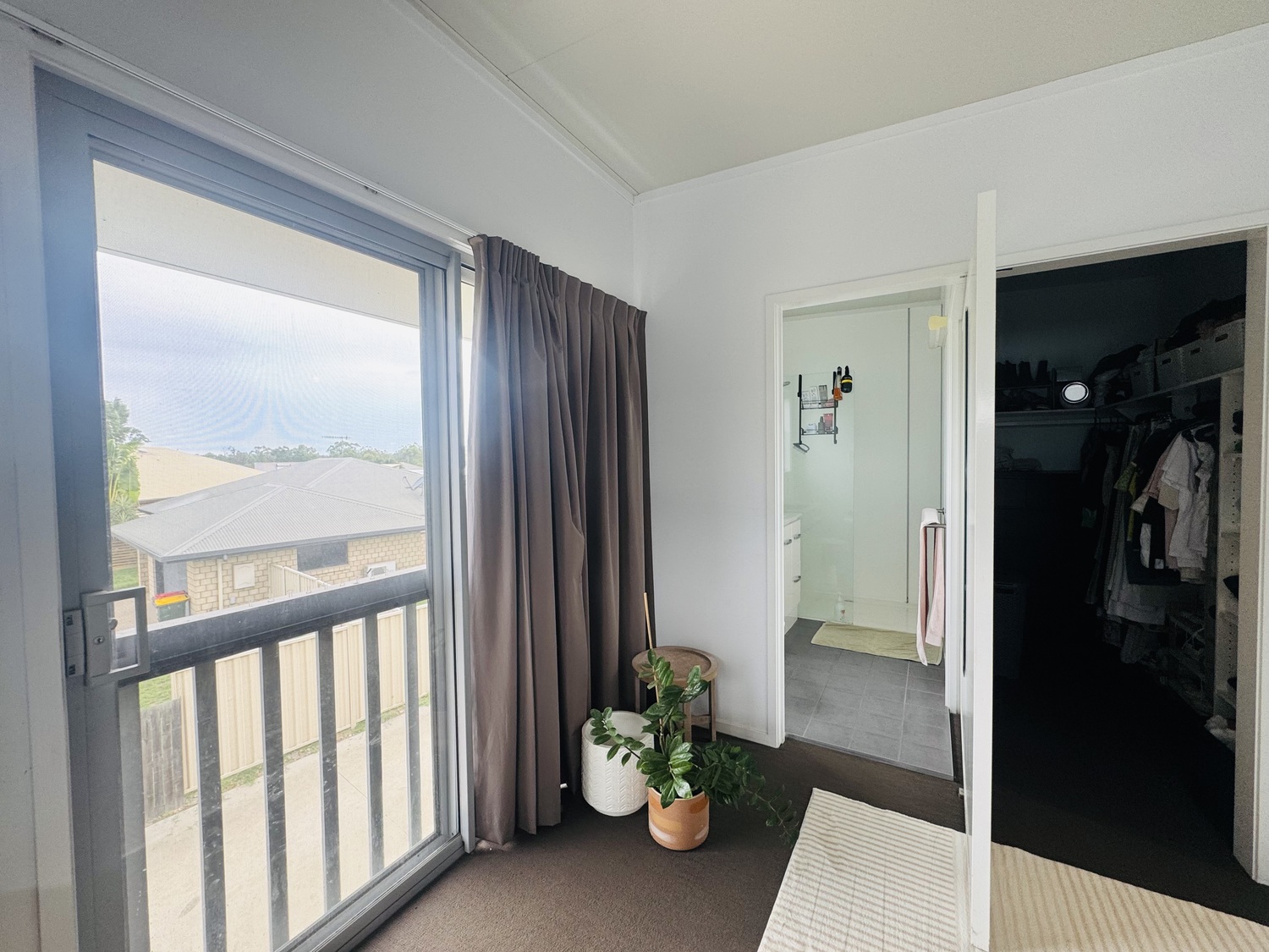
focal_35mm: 14
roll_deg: +1.0
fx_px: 513
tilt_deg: -3.2
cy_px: 476
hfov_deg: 102.1
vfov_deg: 85.7
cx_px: 634
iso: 80
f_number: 2.2
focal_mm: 2.22
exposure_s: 1/99
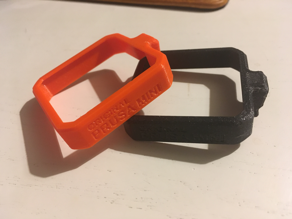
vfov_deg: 48.2
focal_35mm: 29
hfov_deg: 61.7
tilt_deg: -43.6
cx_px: 146
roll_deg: +5.7
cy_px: 110
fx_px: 245
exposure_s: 1/17
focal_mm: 4.15
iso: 200
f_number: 2.2
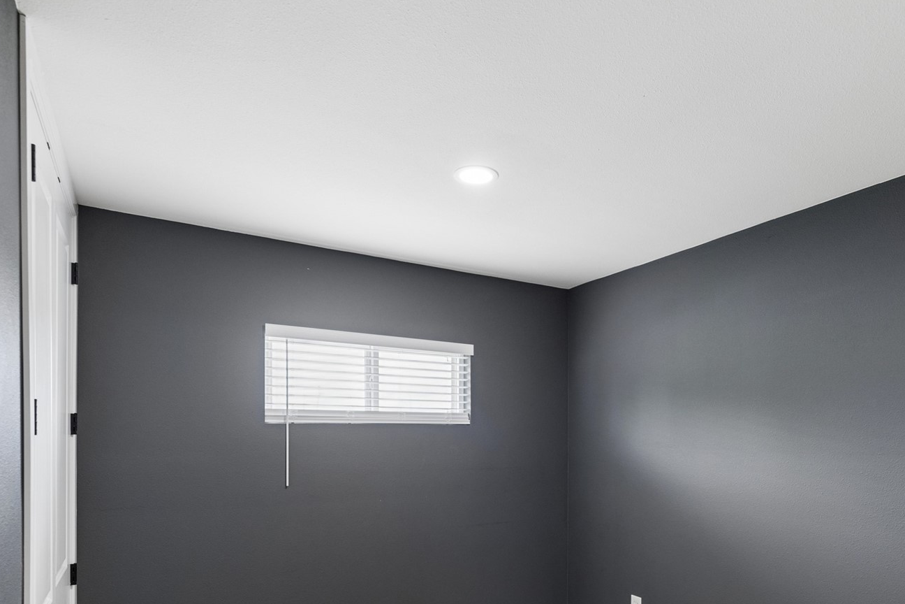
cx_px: 516
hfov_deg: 75.8
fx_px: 577
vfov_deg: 53.0
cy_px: 444
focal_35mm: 23
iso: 400
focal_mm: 14.6
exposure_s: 1/125
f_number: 2.8
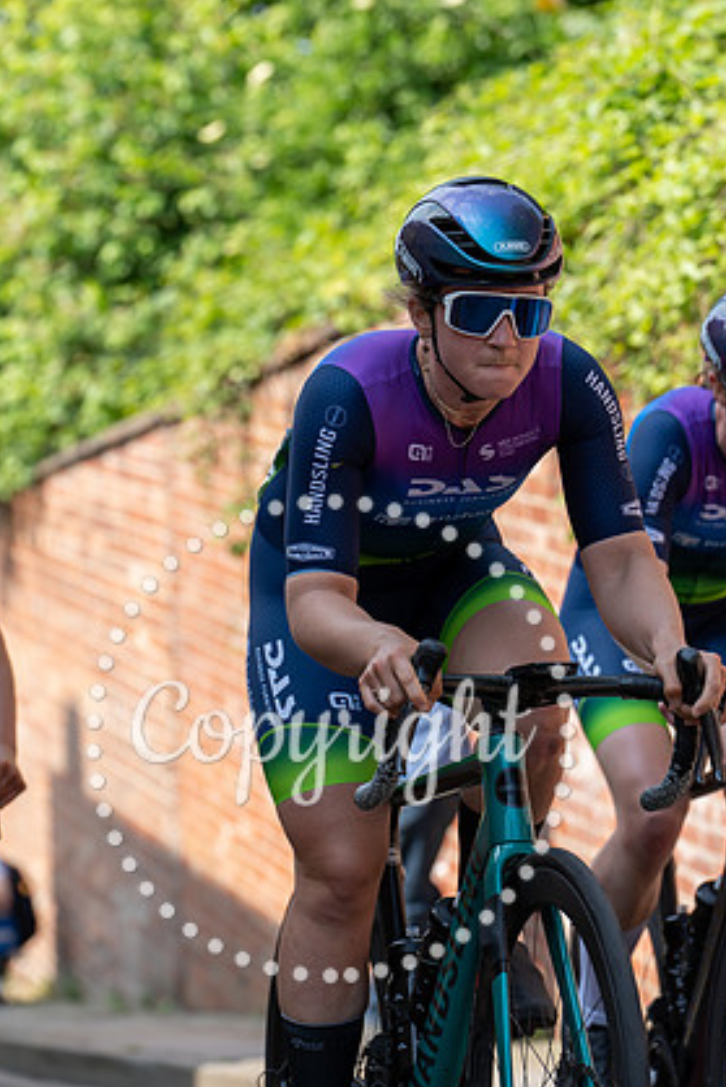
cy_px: 517
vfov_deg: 14.6
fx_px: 4231
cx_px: 380
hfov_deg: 9.8
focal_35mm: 140
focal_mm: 130
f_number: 4.5
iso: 200
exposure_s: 1/1000
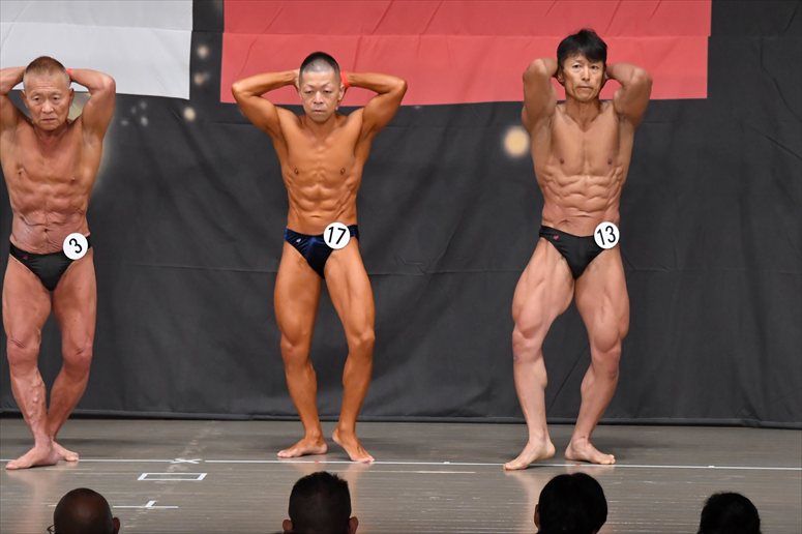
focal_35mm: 217
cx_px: 401
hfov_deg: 9.5
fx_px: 4832
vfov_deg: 6.3
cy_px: 267
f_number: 5.6
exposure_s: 1/400
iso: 5000
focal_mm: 145
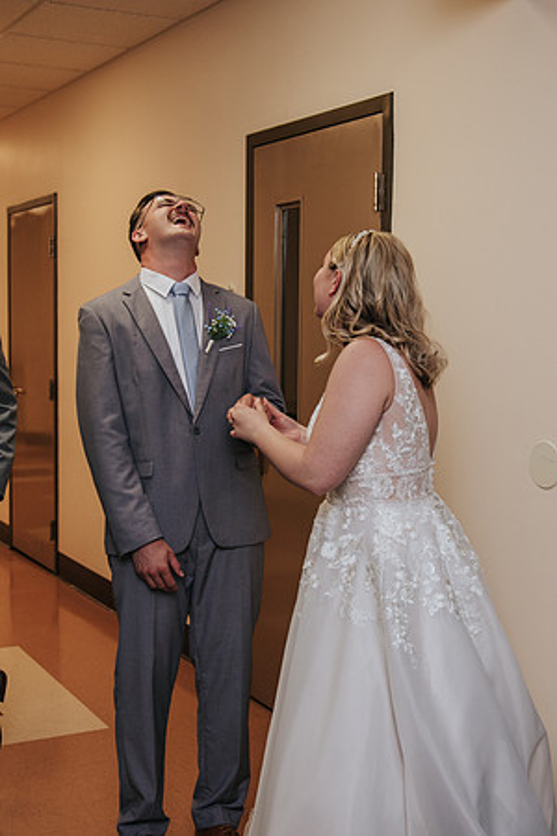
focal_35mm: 52
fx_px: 1217
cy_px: 418
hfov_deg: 25.8
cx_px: 284
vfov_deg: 37.9
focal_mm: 35
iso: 800
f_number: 4
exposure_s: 1/200
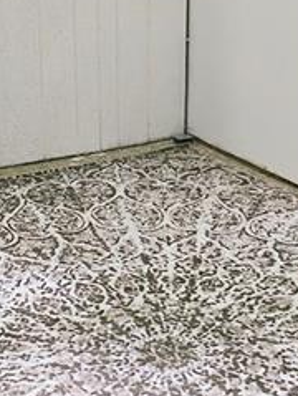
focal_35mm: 77
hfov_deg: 19.2
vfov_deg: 25.2
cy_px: 136
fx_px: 881
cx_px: 184
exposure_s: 1/30
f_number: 1.8
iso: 640
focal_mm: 5
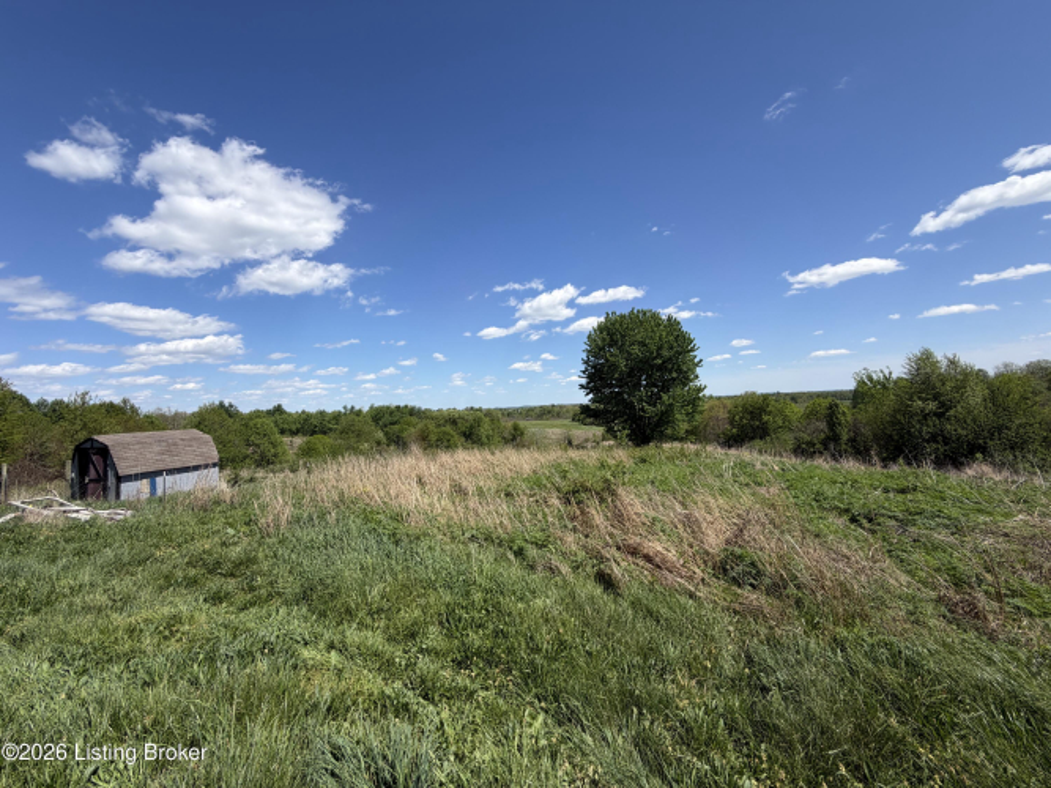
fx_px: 425
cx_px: 526
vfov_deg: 85.7
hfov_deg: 102.1
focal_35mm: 14
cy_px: 394
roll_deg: +3.3
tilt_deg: +1.7
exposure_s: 1/928
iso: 20
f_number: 2.2
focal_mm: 2.22
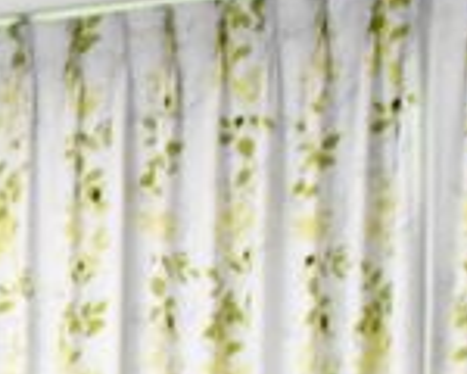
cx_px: -682
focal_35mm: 199
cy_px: 1018
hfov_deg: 8.7
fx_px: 2750
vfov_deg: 7.1
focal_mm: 21
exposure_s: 1/100
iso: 3200
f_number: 3.5
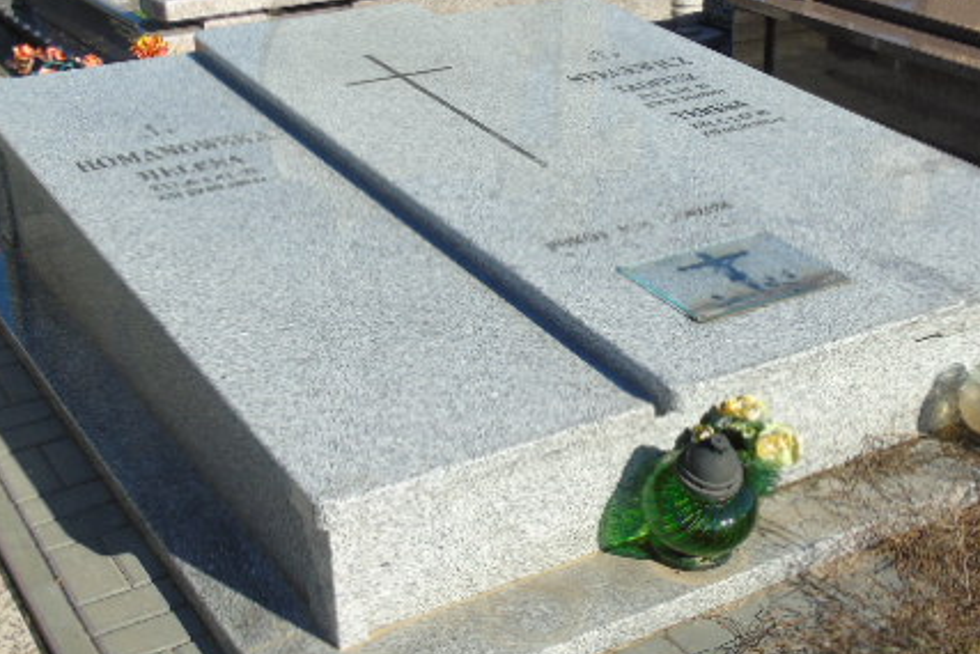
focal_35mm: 53
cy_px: 317
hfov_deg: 37.4
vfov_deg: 25.5
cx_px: 581
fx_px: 1443
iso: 80
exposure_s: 1/500
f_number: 3.8
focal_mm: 6.1
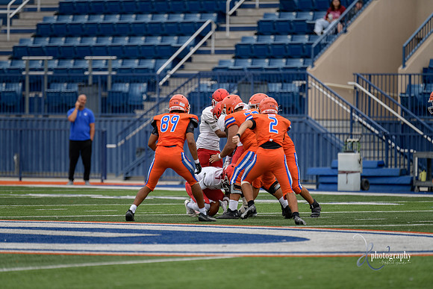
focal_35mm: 270
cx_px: 216
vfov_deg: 5.1
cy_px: 144
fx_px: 3248
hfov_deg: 7.6
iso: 250
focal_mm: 270
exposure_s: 1/800
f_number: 2.8
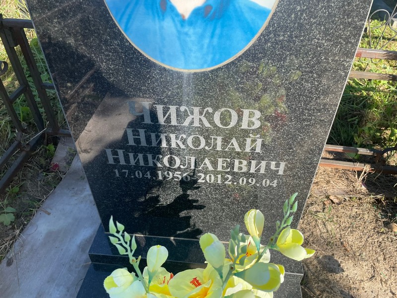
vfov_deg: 53.1
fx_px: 298
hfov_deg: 67.3
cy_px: 149
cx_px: 198
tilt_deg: -45.7
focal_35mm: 26
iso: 32
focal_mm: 4.2
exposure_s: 1/1473
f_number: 1.6
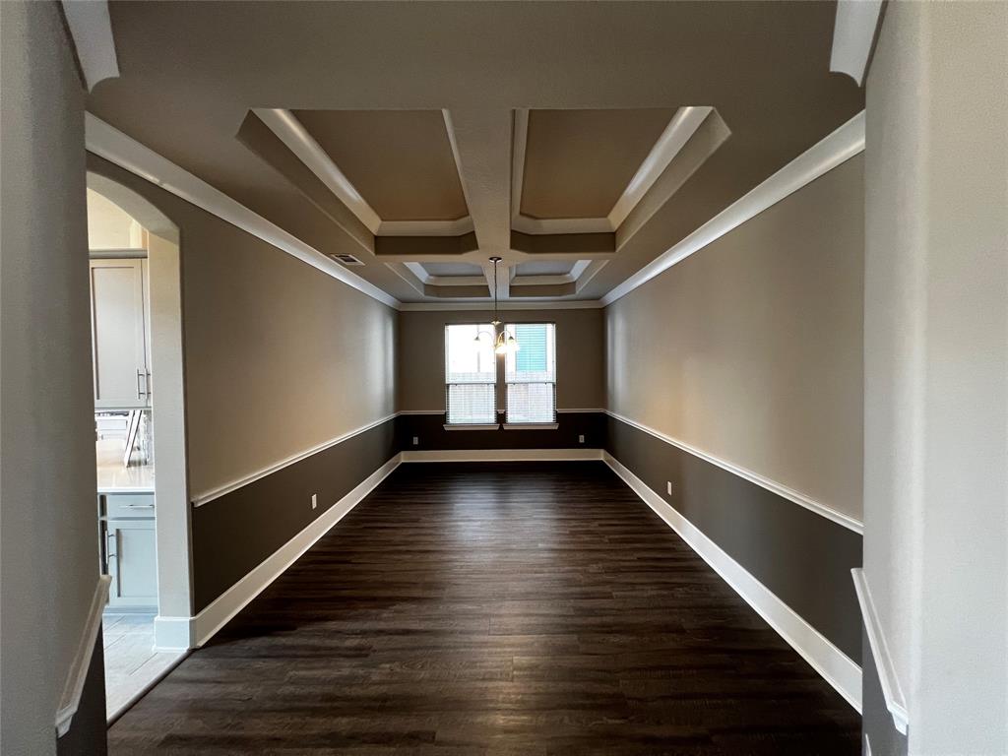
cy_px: 378
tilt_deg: -1.7
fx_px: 379
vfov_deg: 89.9
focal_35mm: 13
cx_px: 504
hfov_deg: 106.2
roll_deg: +0.7
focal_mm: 1.57
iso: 200
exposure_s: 1/60
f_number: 1.8
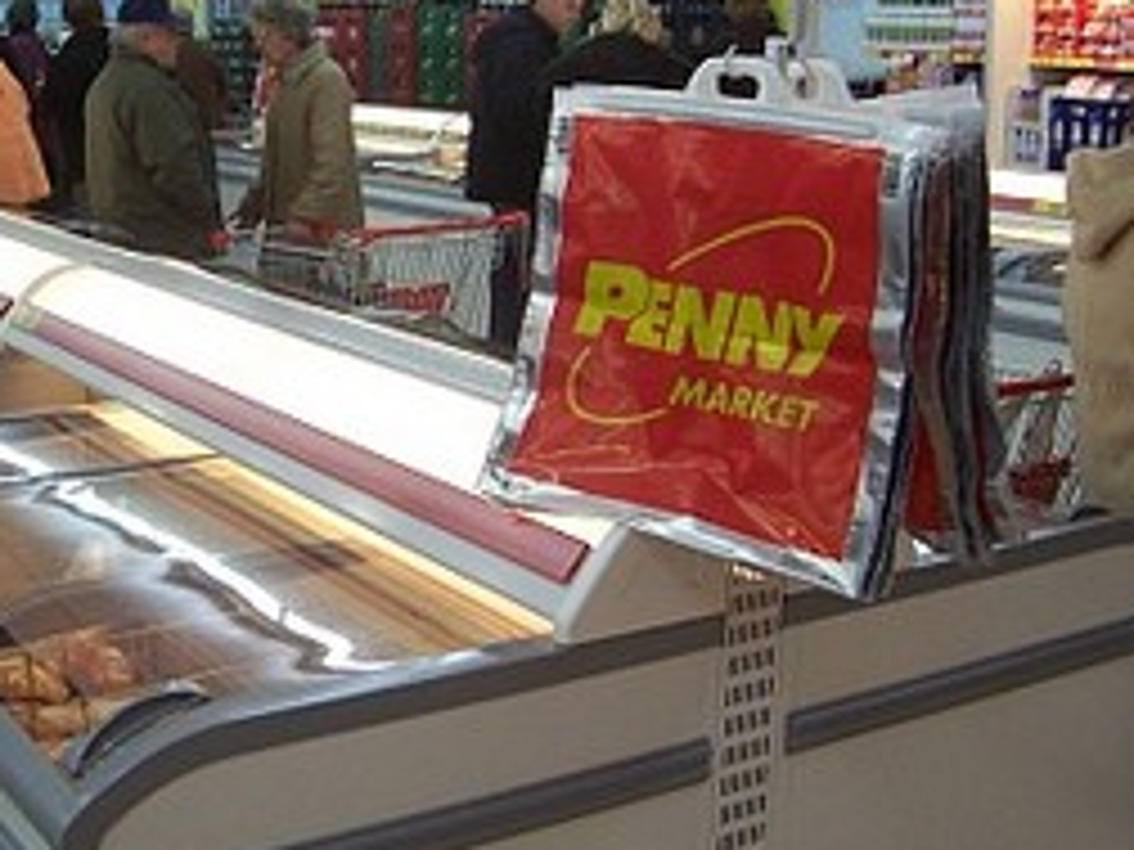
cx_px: 374
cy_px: 333
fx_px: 1769
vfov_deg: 27.0
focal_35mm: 54
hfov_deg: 35.2
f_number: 2.7
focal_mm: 5.6
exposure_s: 1/45
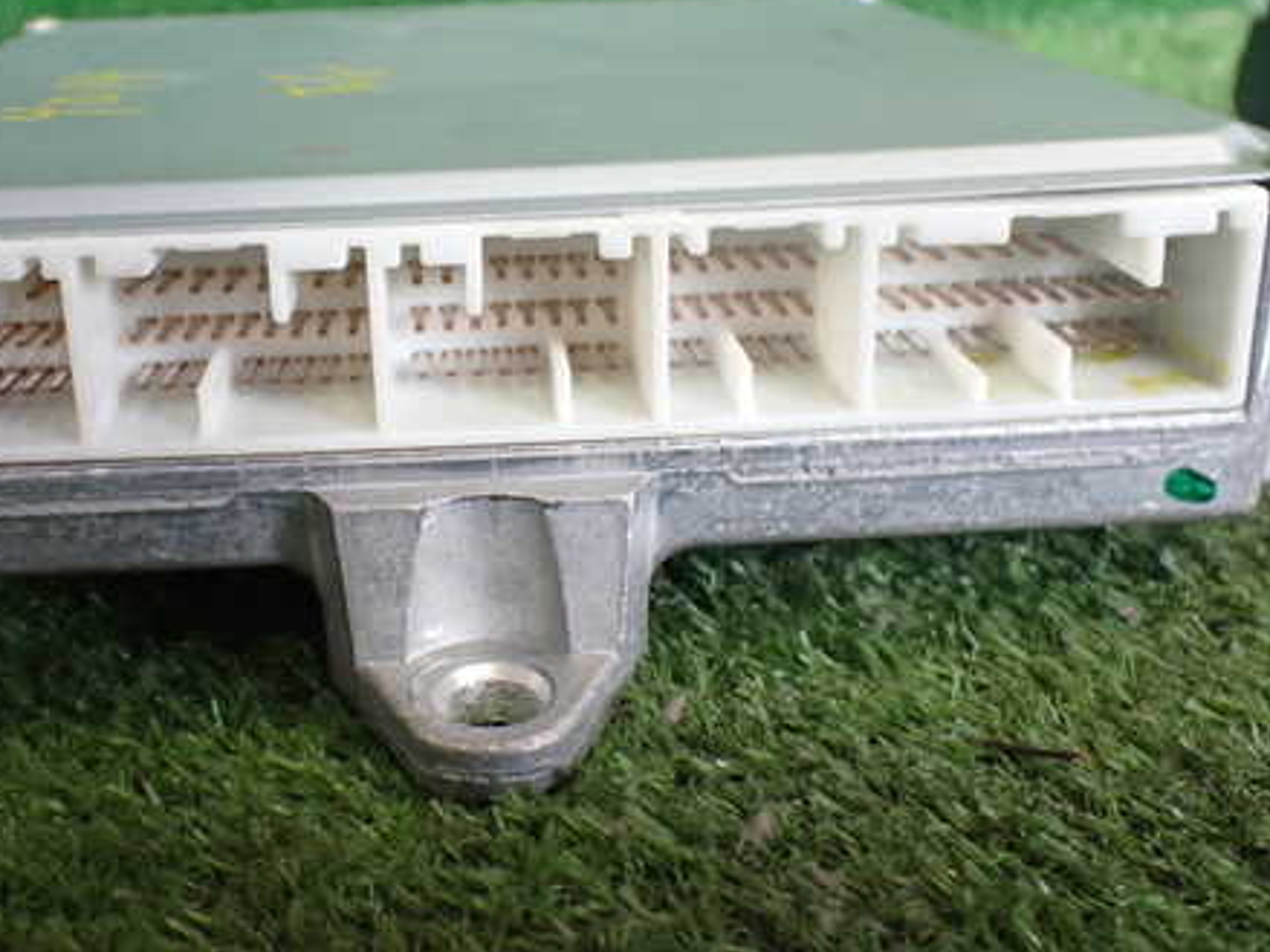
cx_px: 477
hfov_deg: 45.4
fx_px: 1504
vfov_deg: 35.0
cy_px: 379
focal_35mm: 41
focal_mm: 5.4
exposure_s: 1/125
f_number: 2.3
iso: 640
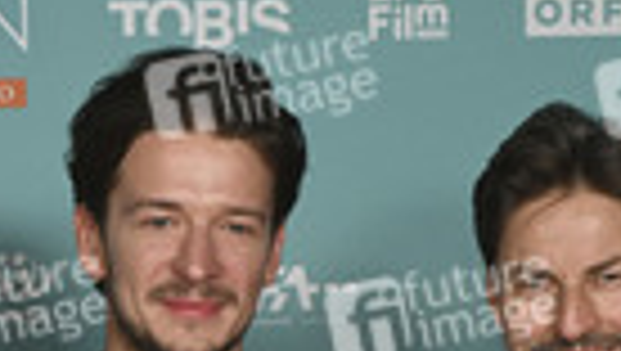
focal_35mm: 202
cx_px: 322
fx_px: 3330
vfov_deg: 5.9
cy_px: 648
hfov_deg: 10.7
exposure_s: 1/200
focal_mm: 59
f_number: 6
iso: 1000
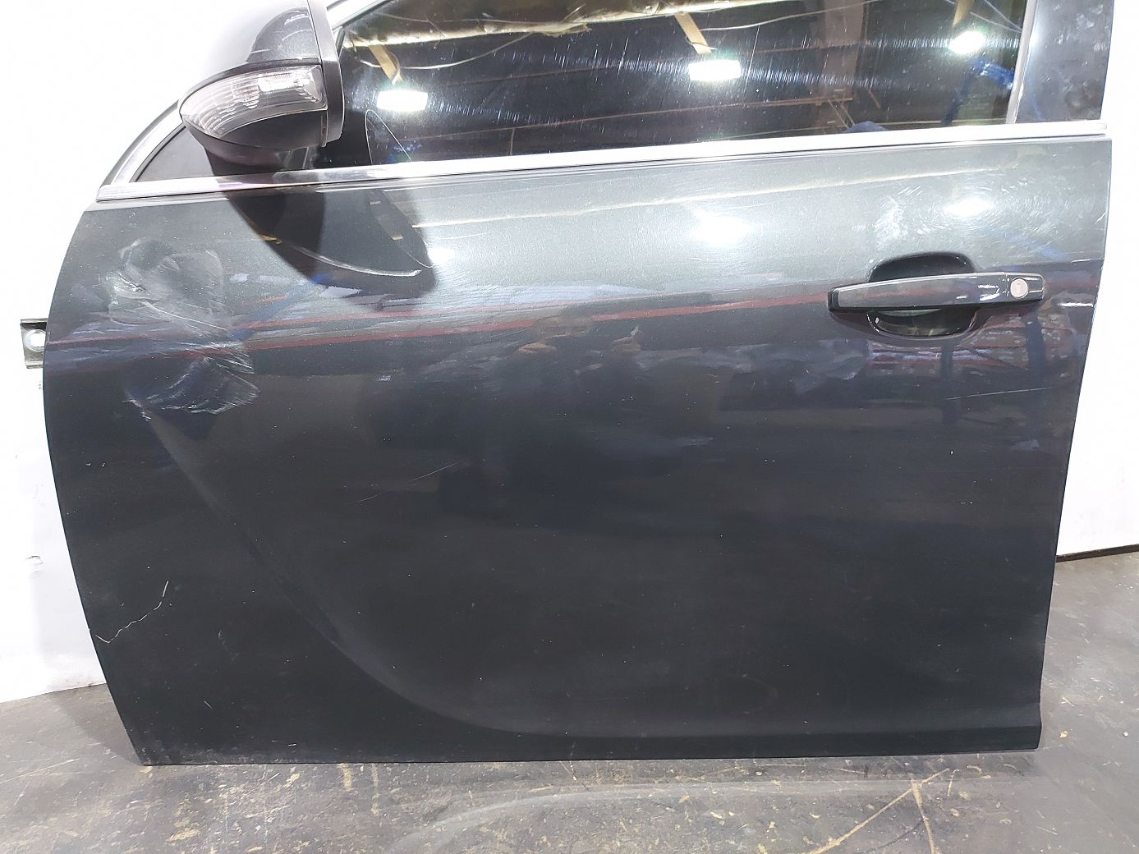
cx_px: 570
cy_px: 427
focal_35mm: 24
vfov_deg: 56.8
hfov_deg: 71.6
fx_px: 790
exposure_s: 1/25
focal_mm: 5.23
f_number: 1.8
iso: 320
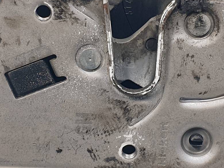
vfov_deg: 30.2
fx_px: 311
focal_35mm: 48
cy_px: 75
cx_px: 129
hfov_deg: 39.6
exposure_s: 1/171
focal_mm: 4.3
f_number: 2.4
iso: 50
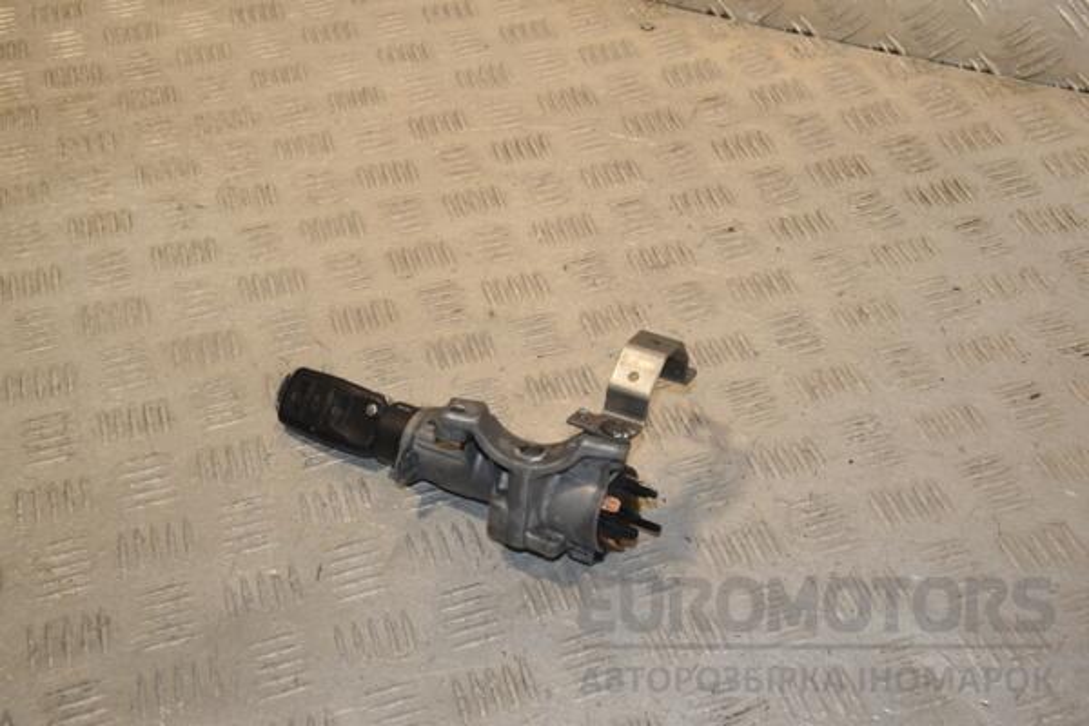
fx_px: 1588
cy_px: 363
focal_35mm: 52
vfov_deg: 25.8
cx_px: 544
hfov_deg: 37.9
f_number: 9
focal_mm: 35
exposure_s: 1/200
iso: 800
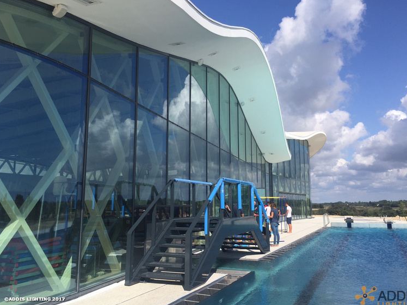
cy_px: 152
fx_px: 364
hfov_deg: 58.3
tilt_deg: +8.2
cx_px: 209
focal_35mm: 31
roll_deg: -1.5
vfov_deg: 45.4
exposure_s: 1/3049
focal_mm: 4.15
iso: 32
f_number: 2.2
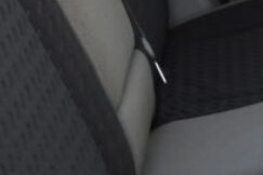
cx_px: 329
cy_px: 43
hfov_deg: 13.6
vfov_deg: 9.4
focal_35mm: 146
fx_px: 1067
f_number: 2.8
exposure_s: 1/125
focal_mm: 4.3
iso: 100
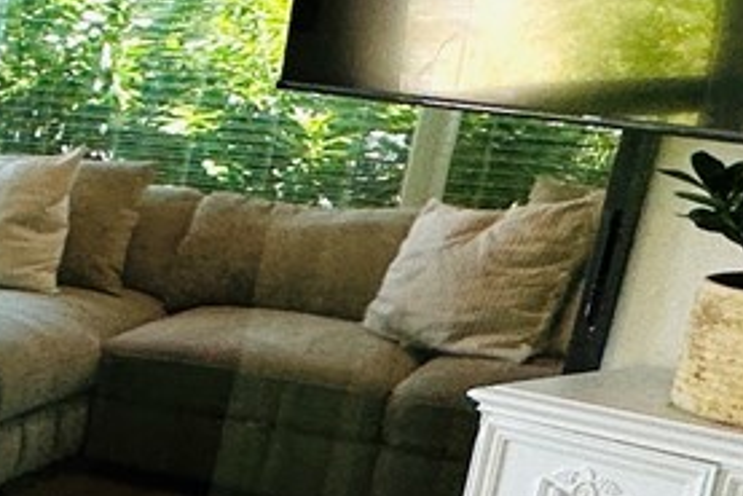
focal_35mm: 84
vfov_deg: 16.1
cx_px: -813
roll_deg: -2.4
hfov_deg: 16.8
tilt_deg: -15.8
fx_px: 1734
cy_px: 448
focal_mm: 2.22
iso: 125
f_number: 2.2
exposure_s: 1/121
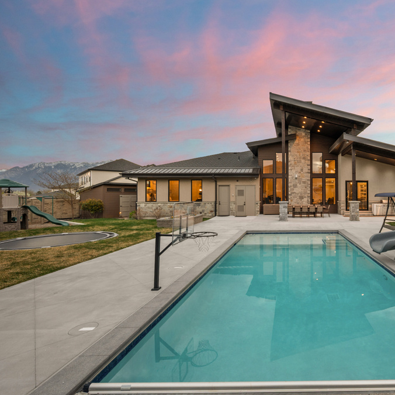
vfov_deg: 80.7
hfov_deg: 75.6
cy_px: 197
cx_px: 290
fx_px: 232
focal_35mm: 18
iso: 500
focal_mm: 14
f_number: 7.1
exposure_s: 1/13
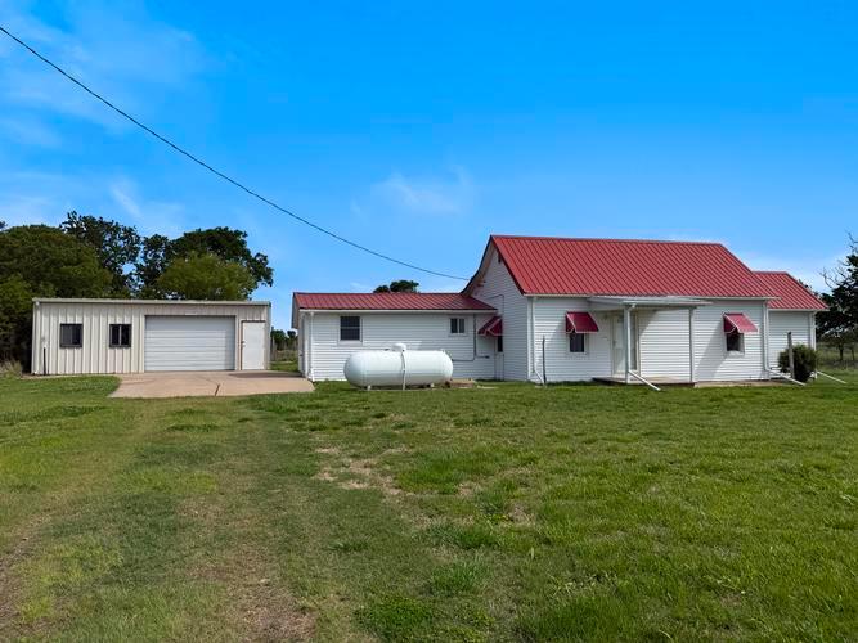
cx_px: 429
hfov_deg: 71.6
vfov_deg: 56.8
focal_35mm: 24
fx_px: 595
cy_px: 322
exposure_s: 1/9091
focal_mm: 6.76
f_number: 1.78
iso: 80
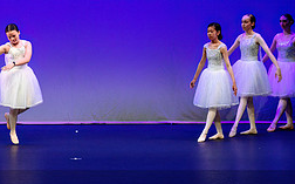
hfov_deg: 10.4
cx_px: 19
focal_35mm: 201
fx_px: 1615
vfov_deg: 6.5
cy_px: 77
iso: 1600
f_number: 2.8
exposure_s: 1/640
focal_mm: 75
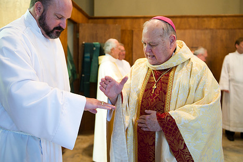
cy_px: 67
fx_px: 243
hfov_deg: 53.1
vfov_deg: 36.7
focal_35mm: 36
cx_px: 109
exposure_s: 1/60
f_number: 2.8
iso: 2000
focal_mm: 29
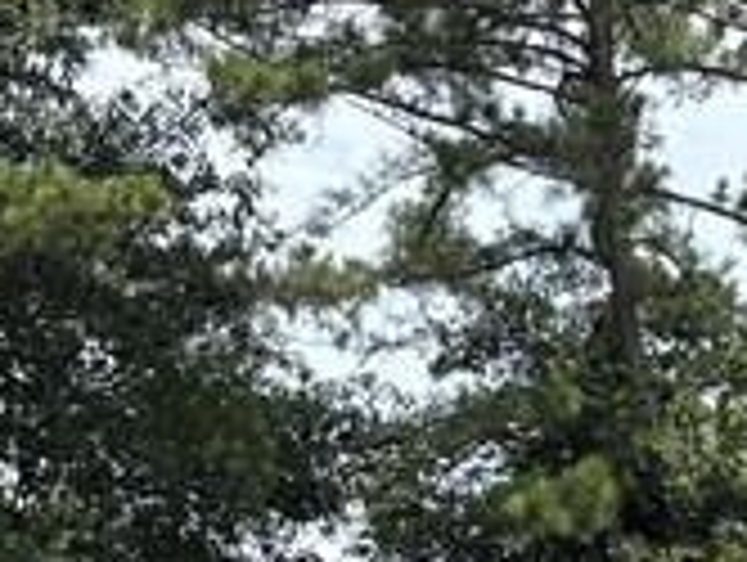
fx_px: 3458
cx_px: 1048
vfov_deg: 8.5
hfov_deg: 11.9
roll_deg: +4.6
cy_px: 1376
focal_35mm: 160
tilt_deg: -2.9
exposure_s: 1/3125
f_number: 1.6
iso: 50
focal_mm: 5.96
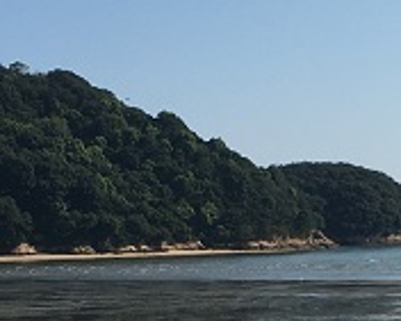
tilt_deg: -2.1
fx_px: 1556
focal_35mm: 131
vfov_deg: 11.6
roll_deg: +1.0
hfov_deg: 14.6
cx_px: 345
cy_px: 334
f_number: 2.2
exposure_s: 1/2564
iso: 25
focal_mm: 4.15
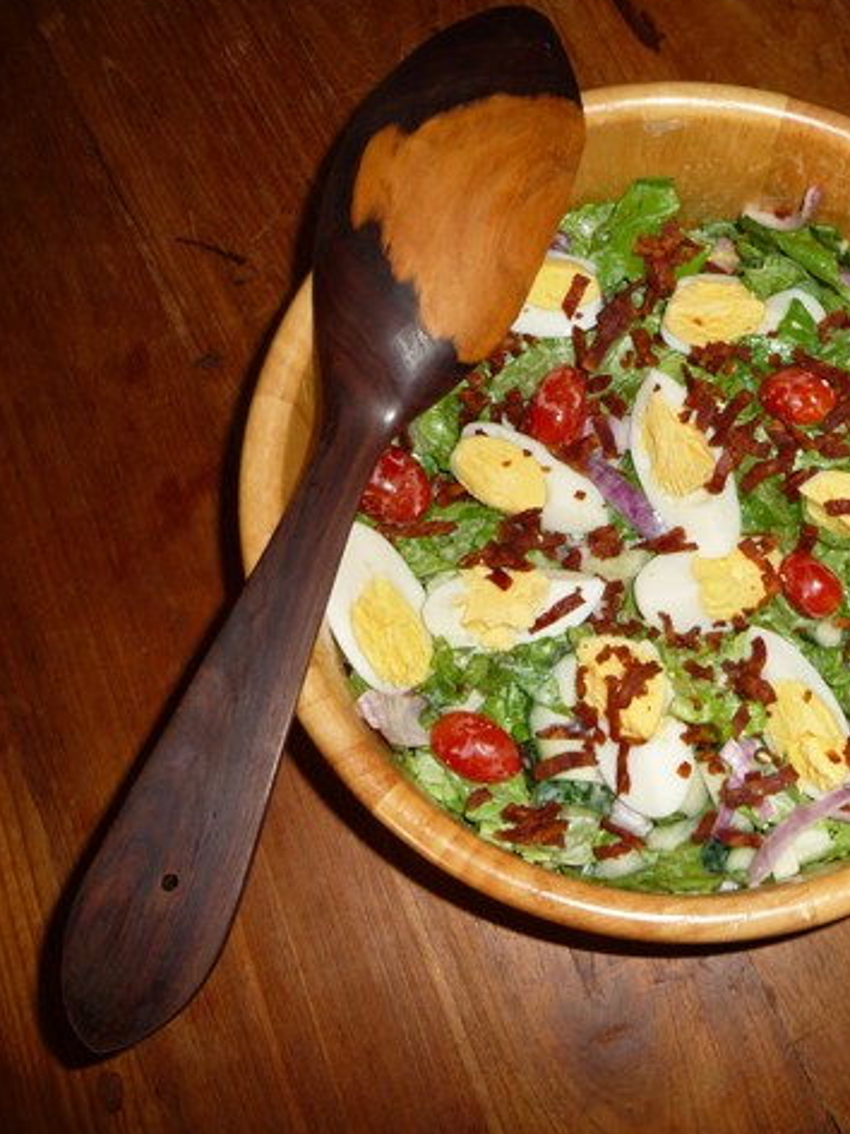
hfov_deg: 36.4
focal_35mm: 38
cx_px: 682
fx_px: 1244
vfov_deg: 49.0
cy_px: 560
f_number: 3.3
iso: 100
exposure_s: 1/30
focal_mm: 4.7
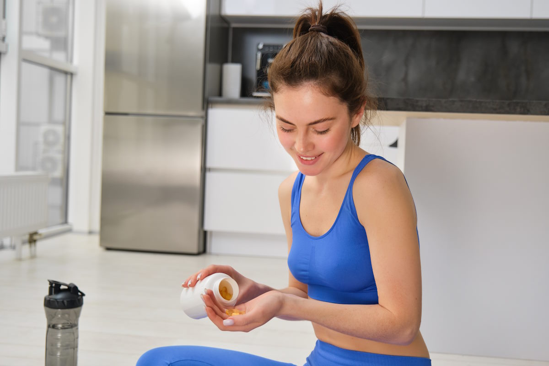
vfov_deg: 32.6
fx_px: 625
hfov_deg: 47.4
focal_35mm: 41
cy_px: 183
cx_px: 274
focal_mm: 27.4
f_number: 2.8
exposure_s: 1/125
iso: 400
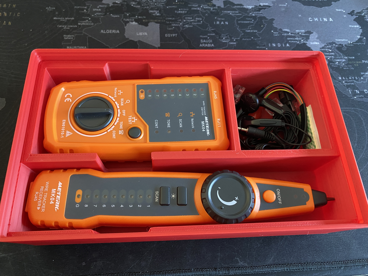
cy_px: 138
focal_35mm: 26
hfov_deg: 67.3
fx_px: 276
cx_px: 184
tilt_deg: -66.8
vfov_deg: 53.1
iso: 500
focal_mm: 4.25
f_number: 1.8
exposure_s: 1/40
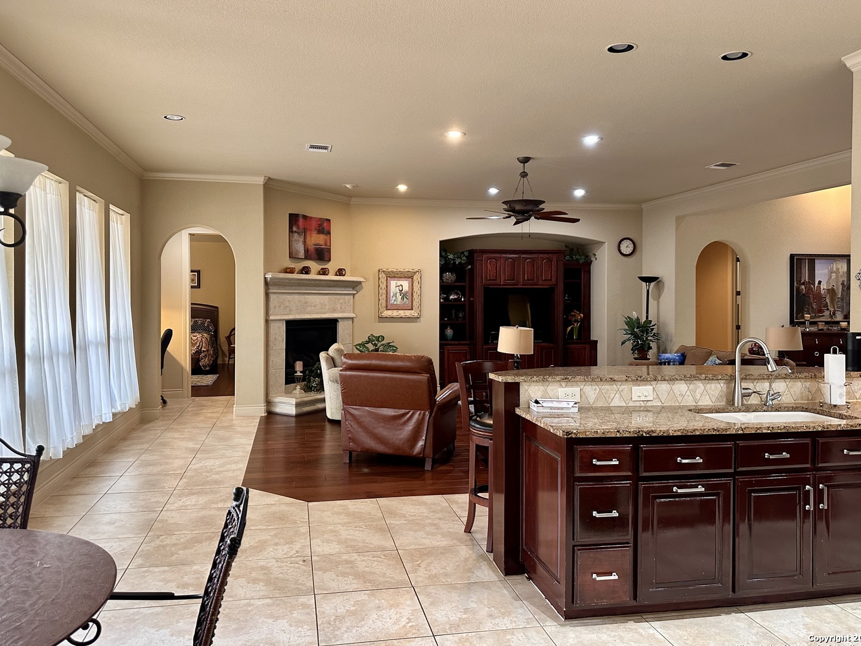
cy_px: 303
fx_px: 647
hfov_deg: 67.3
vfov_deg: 53.0
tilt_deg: -0.6
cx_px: 411
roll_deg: +0.3
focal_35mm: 26
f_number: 1.78
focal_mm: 6.86
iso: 250
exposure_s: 1/60
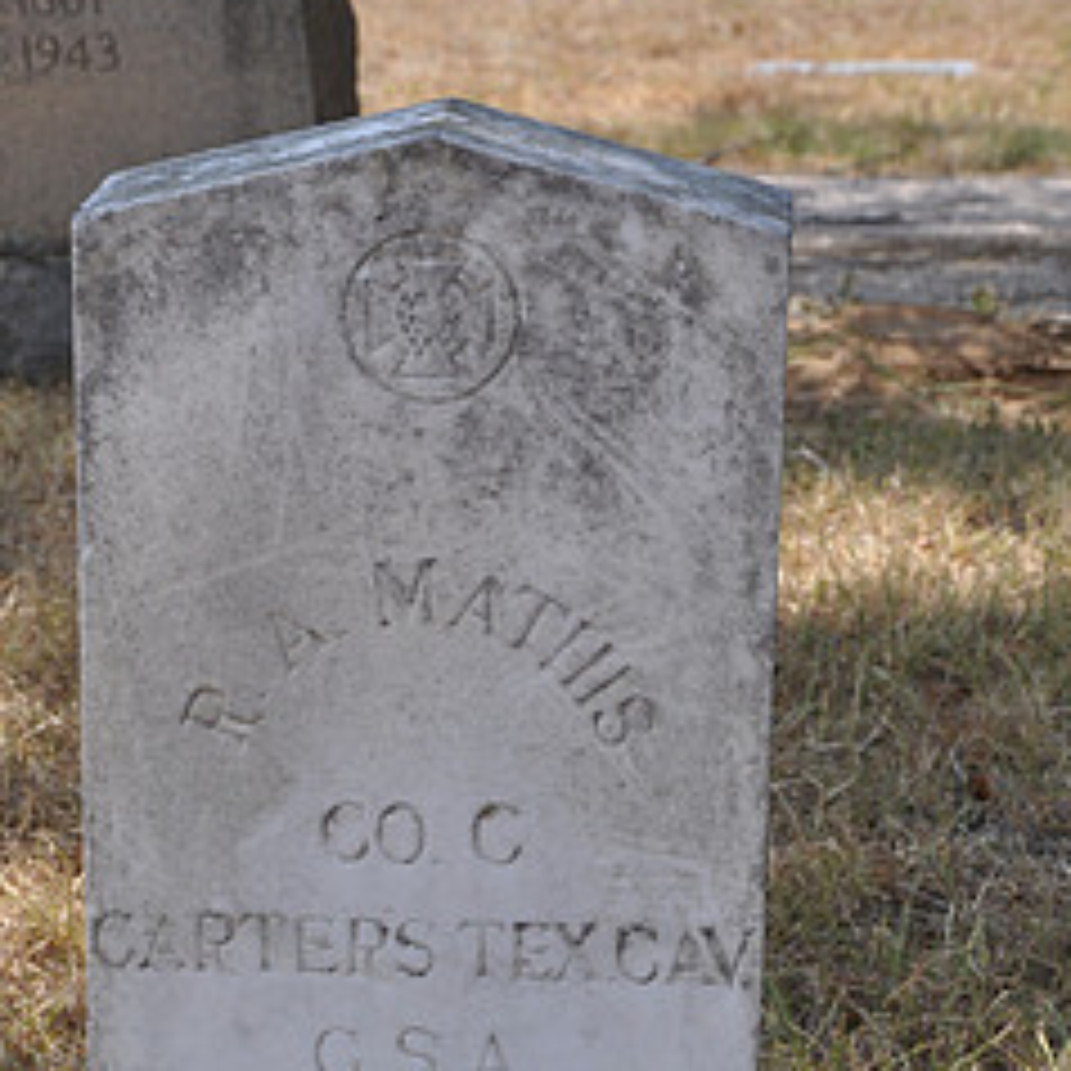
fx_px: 4130
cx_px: 513
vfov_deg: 14.7
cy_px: 835
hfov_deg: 14.8
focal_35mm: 118
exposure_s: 1/160
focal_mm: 38
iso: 200
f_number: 6.3
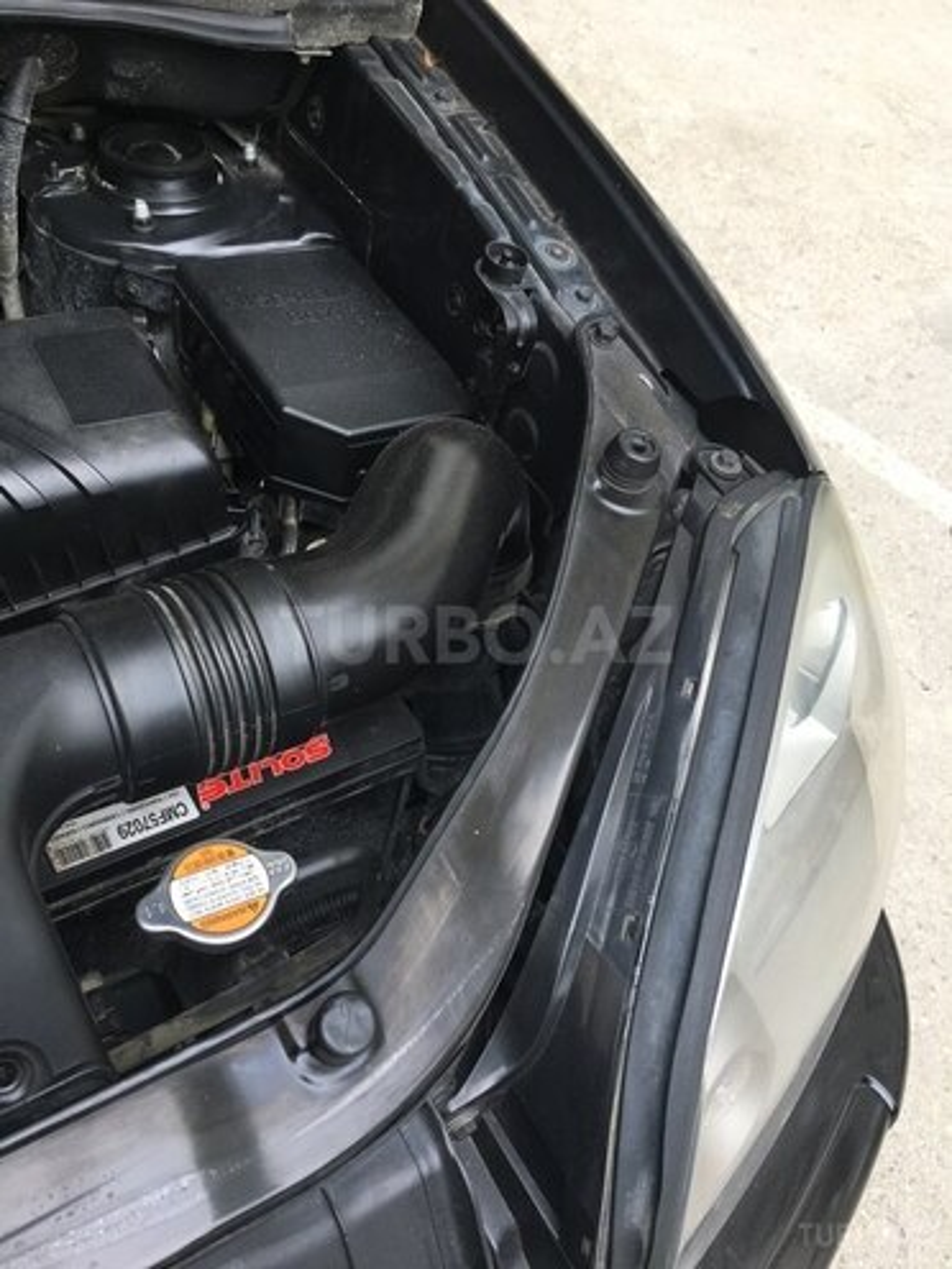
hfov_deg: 48.2
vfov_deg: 61.7
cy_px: 634
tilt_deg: -46.1
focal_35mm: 29
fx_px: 1063
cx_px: 476
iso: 25
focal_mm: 4.15
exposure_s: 1/100
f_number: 2.2
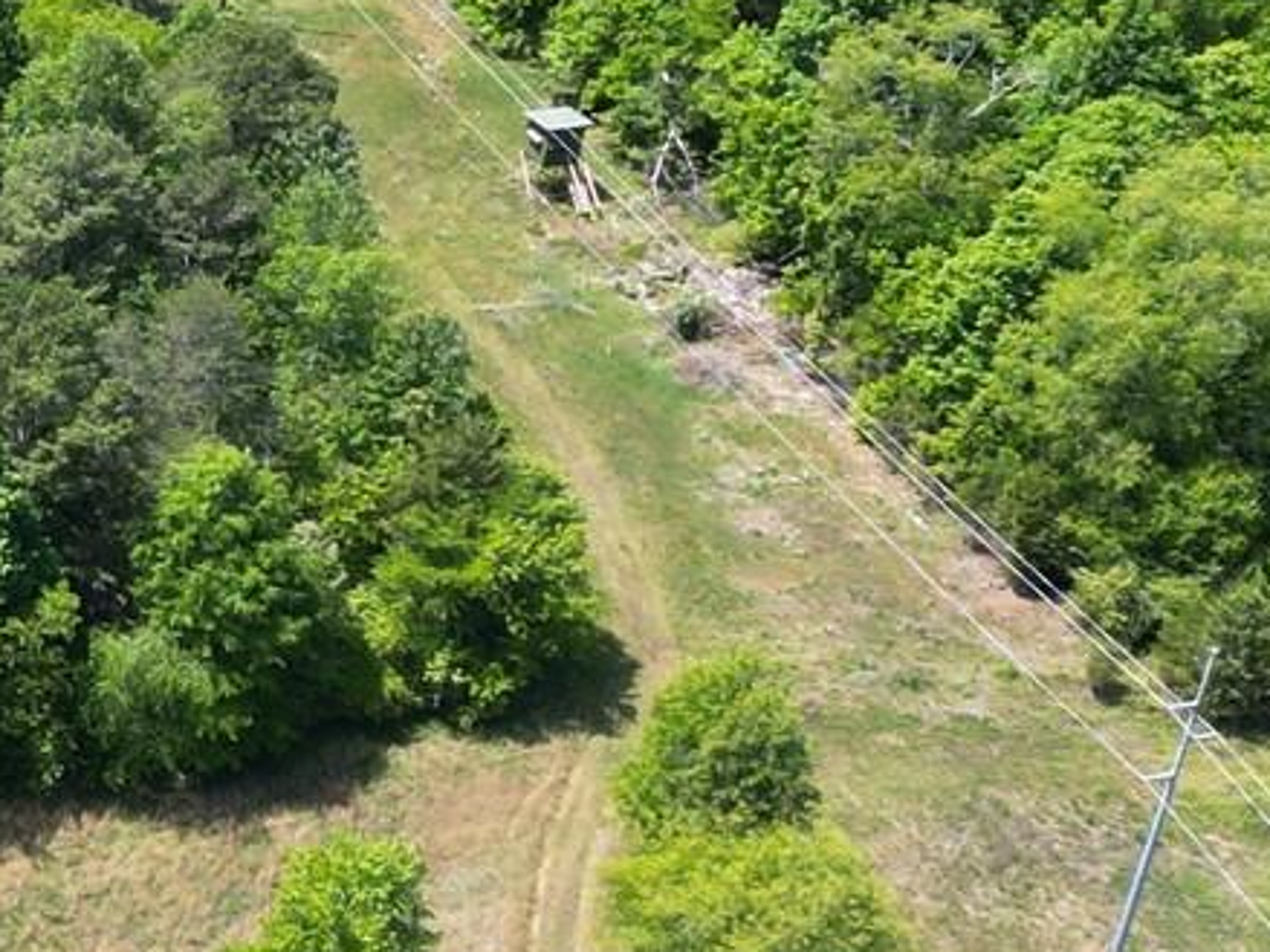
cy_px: 289
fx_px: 4108
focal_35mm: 112
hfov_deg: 15.5
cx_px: -885
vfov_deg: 13.2
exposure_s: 1/1000
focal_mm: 6.72
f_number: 1.7
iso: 100
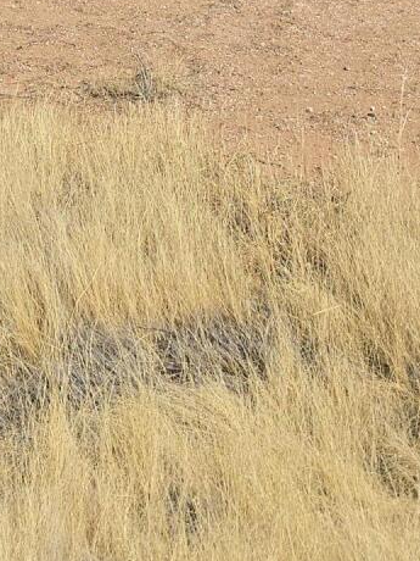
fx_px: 1618
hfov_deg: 14.3
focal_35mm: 100
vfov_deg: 14.9
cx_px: -80
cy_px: -648
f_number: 1.7
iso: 12
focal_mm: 6.3
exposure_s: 1/1425
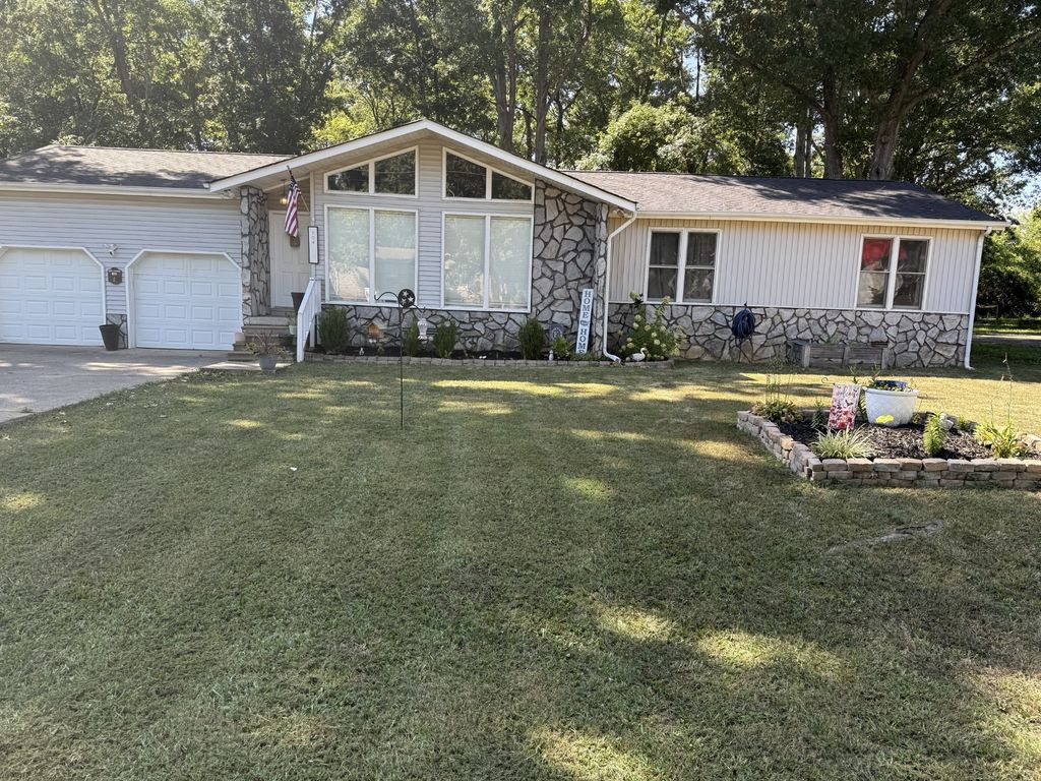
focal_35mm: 24
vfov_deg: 56.8
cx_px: 520
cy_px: 390
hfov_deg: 71.6
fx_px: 722
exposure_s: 1/649
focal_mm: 6.76
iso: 80
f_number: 1.78
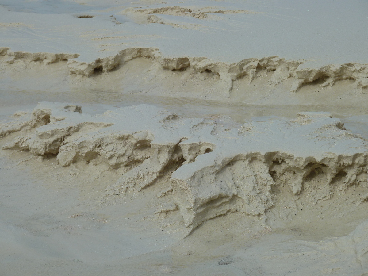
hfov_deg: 16.6
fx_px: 1265
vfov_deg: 12.5
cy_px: 138
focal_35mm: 119
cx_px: 184
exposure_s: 1/640
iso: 80
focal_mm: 19.5
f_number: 5.6
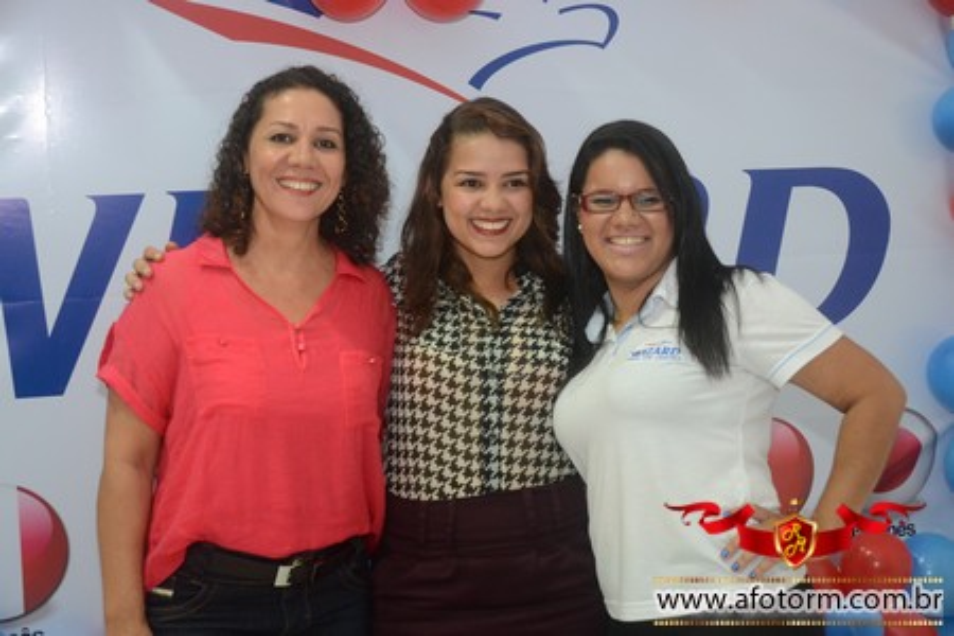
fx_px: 1590
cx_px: 477
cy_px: 318
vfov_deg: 22.6
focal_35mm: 60
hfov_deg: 33.4
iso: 1600
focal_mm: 40
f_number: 4.5
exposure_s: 1/80
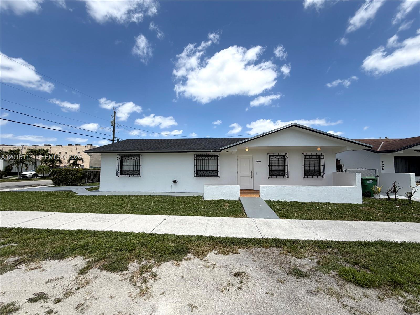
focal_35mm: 14
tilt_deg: +3.2
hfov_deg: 102.1
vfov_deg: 85.7
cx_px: 210
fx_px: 170
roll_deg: -0.1
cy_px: 158
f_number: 2.2
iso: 20
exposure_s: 1/1125
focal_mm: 2.22
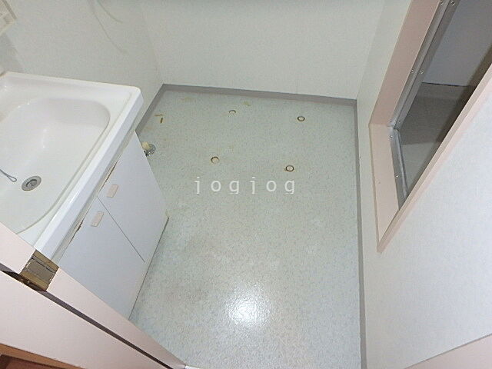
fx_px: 298
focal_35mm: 21
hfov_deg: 79.0
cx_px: 246
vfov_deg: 63.4
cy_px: 184
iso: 400
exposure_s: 1/30
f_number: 3.5
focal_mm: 3.7
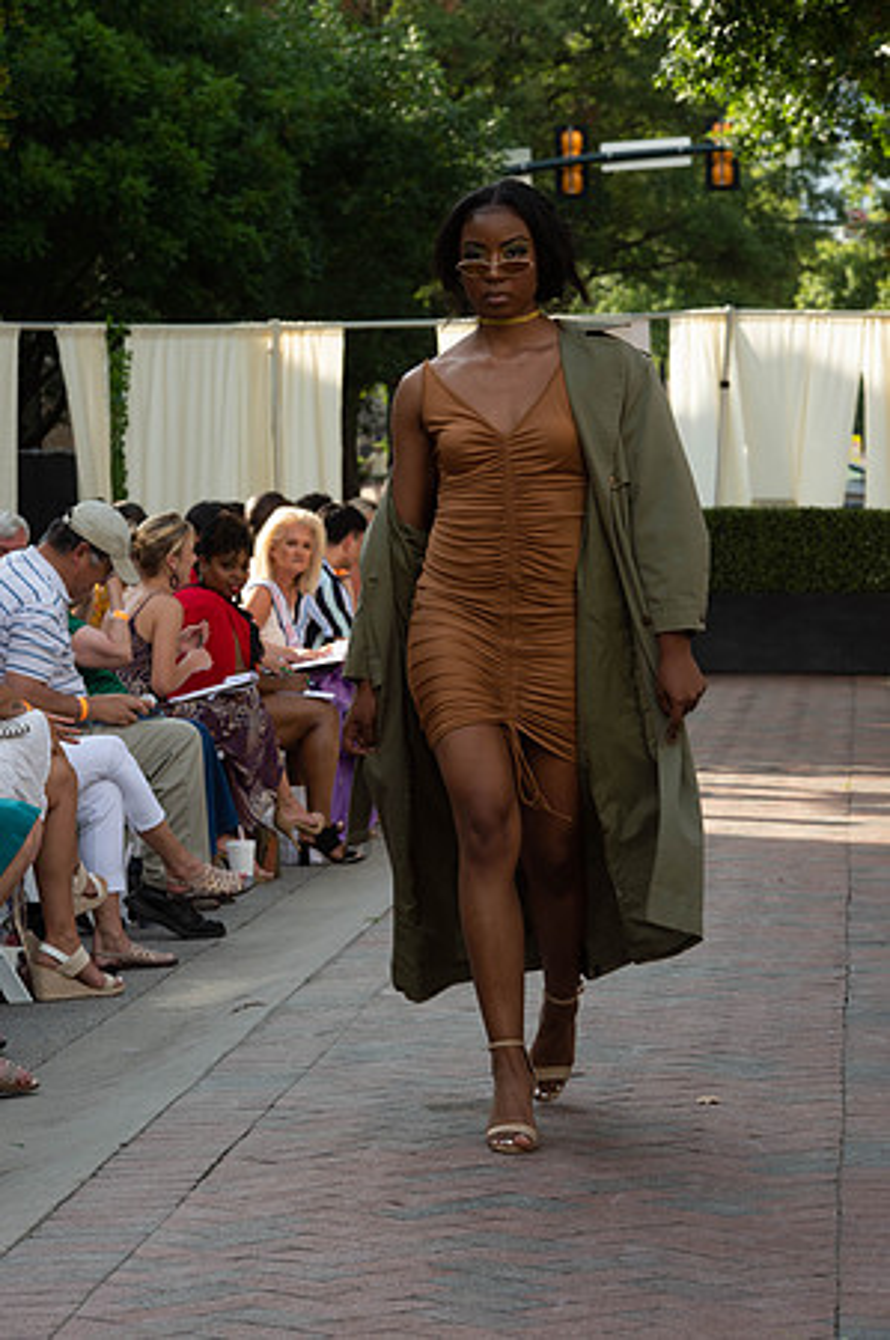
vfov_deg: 15.2
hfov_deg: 10.1
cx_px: 445
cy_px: 670
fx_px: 5017
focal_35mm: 135
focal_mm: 135
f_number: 10
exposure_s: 1/160
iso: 400
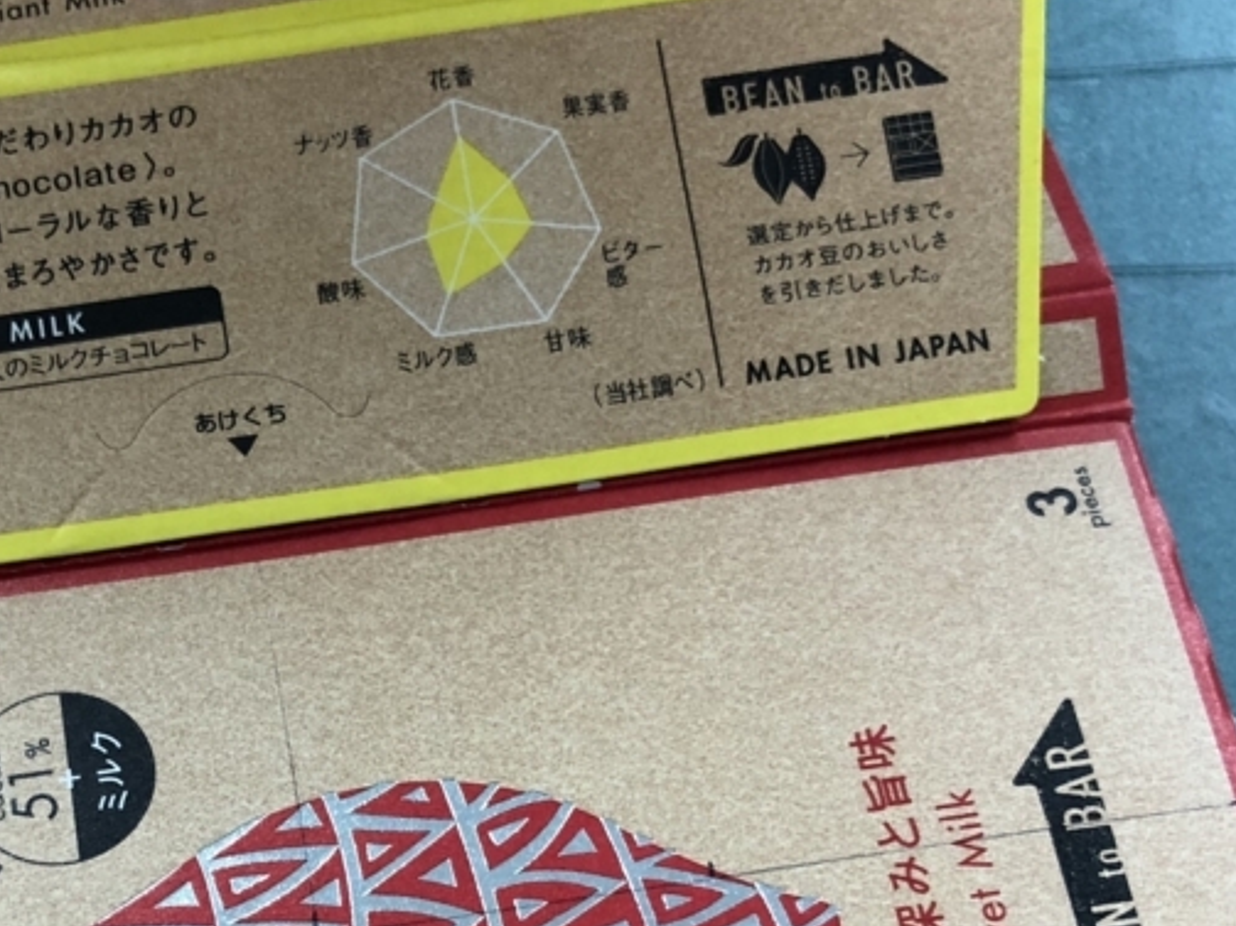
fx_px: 2035
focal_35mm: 57
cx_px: 327
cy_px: 926
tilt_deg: -70.3
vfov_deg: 24.5
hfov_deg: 33.2
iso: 32
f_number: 1.8
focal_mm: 4
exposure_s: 1/25
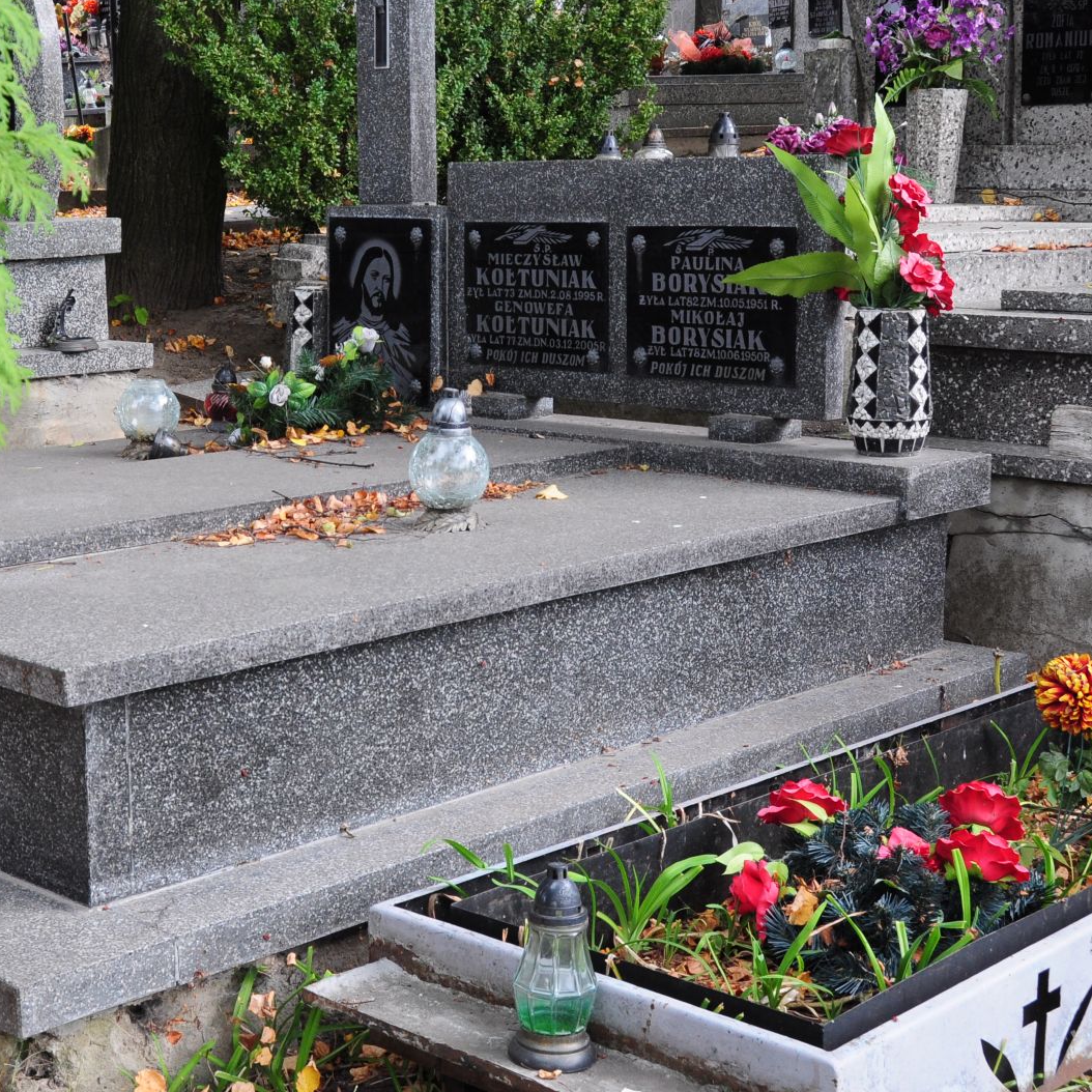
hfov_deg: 29.8
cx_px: 353
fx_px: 2034
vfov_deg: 30.0
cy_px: 470
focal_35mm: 57
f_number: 7.1
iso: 400
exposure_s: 1/80
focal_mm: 22
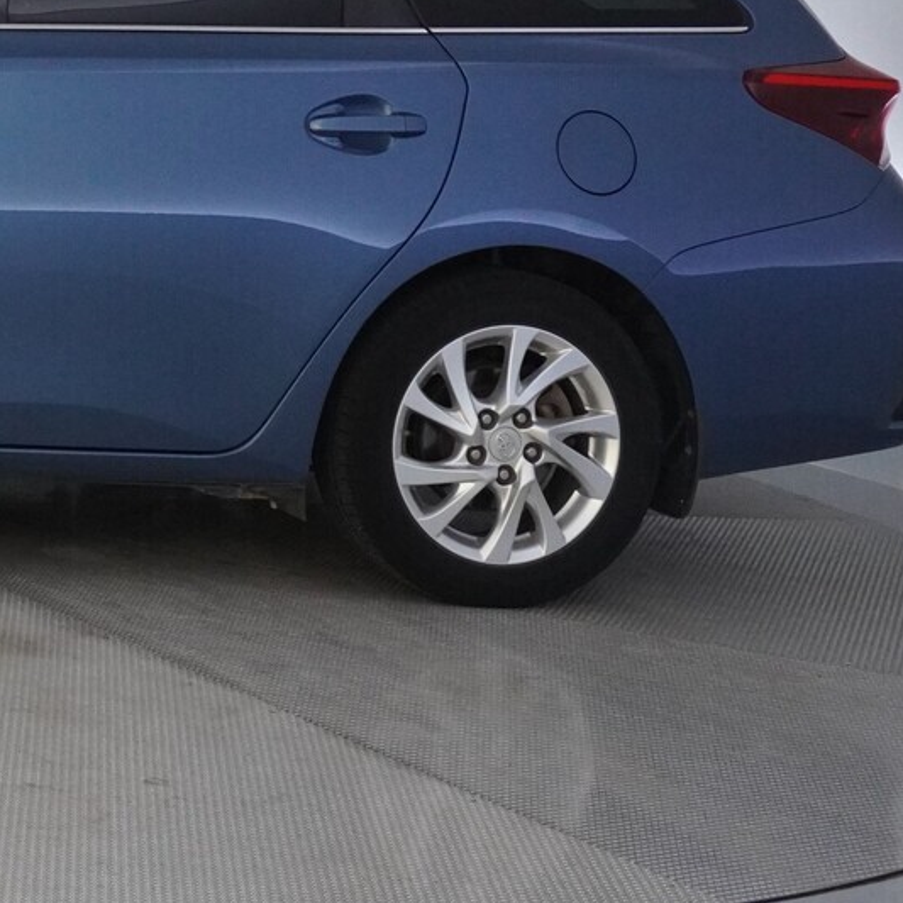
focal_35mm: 93
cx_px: -285
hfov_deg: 17.5
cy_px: 15
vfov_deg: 18.2
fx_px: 2745
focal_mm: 24
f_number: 4.5
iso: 2500
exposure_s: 1/160
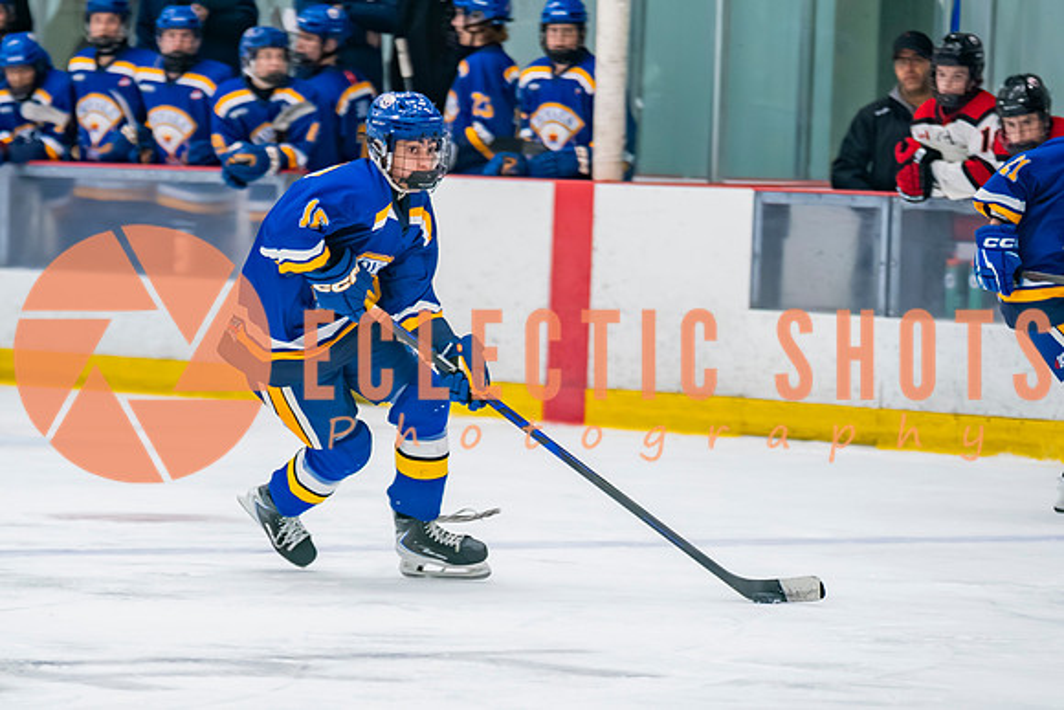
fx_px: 8472
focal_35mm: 287
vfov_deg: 4.8
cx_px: 397
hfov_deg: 7.2
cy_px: 359
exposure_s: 1/640
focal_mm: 150
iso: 1600
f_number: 2.8
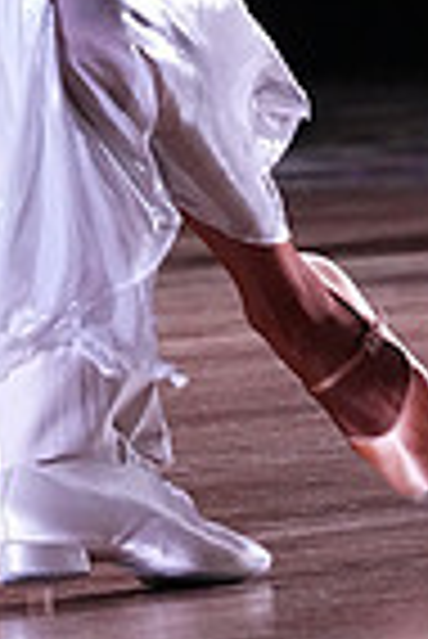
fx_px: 13039
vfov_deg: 2.8
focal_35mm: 733
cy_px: -432
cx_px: -2
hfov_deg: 1.9
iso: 8000
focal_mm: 179
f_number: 5.6
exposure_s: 1/400
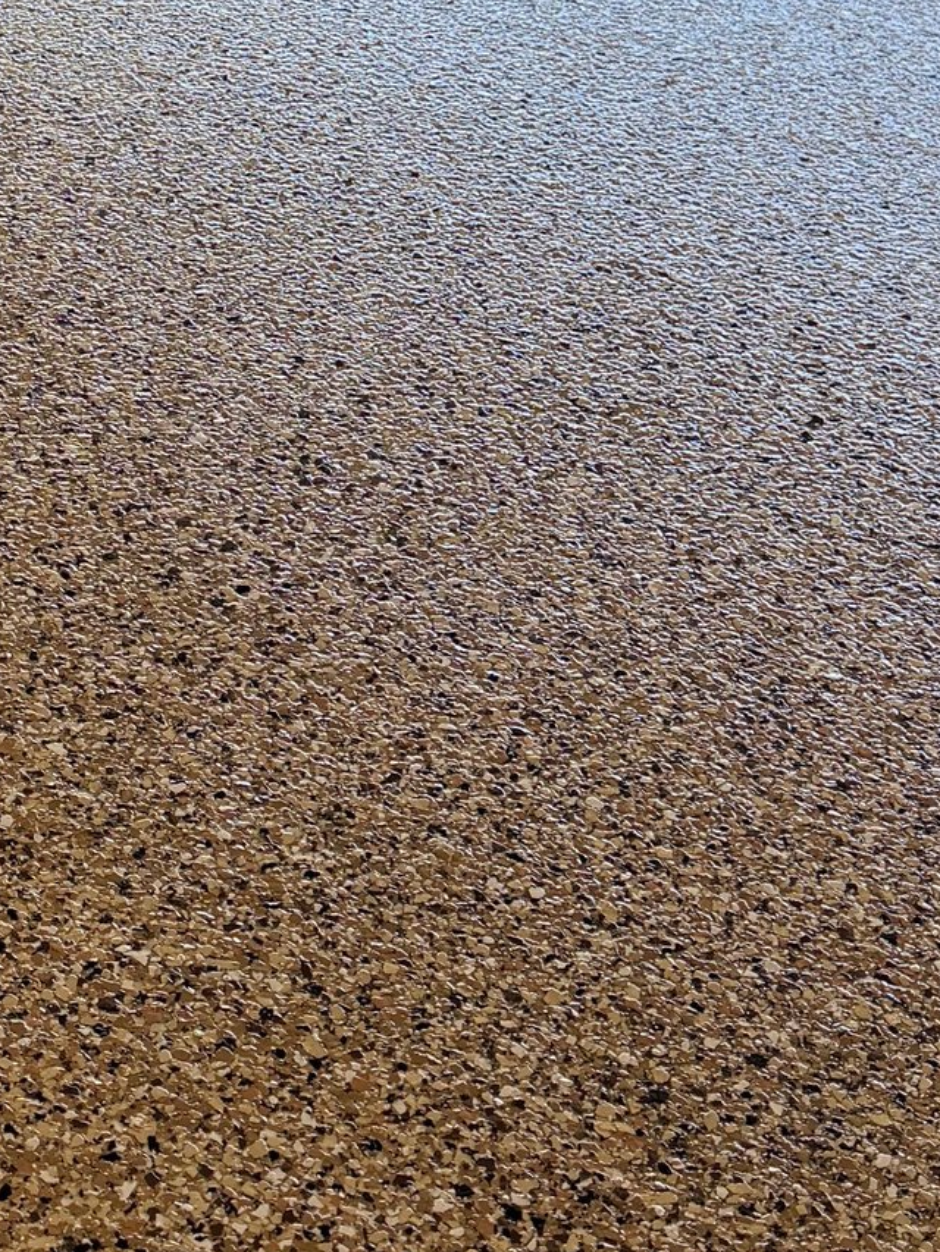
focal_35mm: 72
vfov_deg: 26.8
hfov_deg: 19.7
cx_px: -63
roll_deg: -3.0
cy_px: 350
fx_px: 2606
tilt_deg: -34.6
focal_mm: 6.76
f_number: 1.78
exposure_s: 1/665
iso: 100
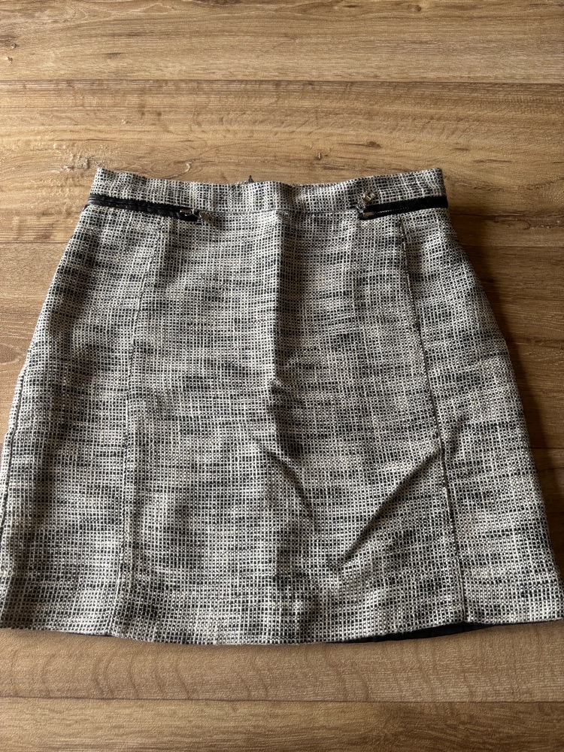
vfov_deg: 67.3
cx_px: 282
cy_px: 376
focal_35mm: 26
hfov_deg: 53.1
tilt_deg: -72.2
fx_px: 565
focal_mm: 5.96
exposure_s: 1/121
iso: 125
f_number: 1.6
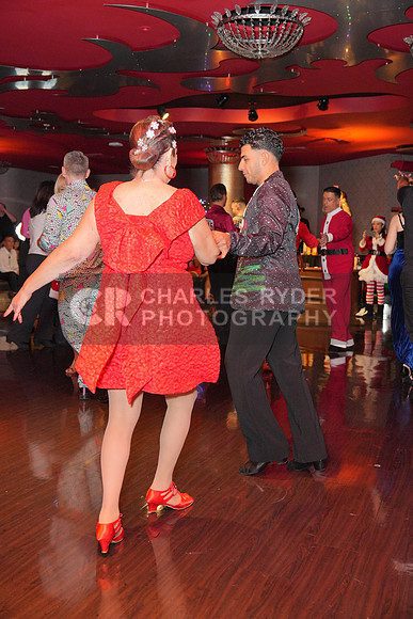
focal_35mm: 38
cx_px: 206
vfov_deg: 50.7
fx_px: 653
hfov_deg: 35.1
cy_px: 310
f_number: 4
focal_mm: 38
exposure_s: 1/200
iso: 4000
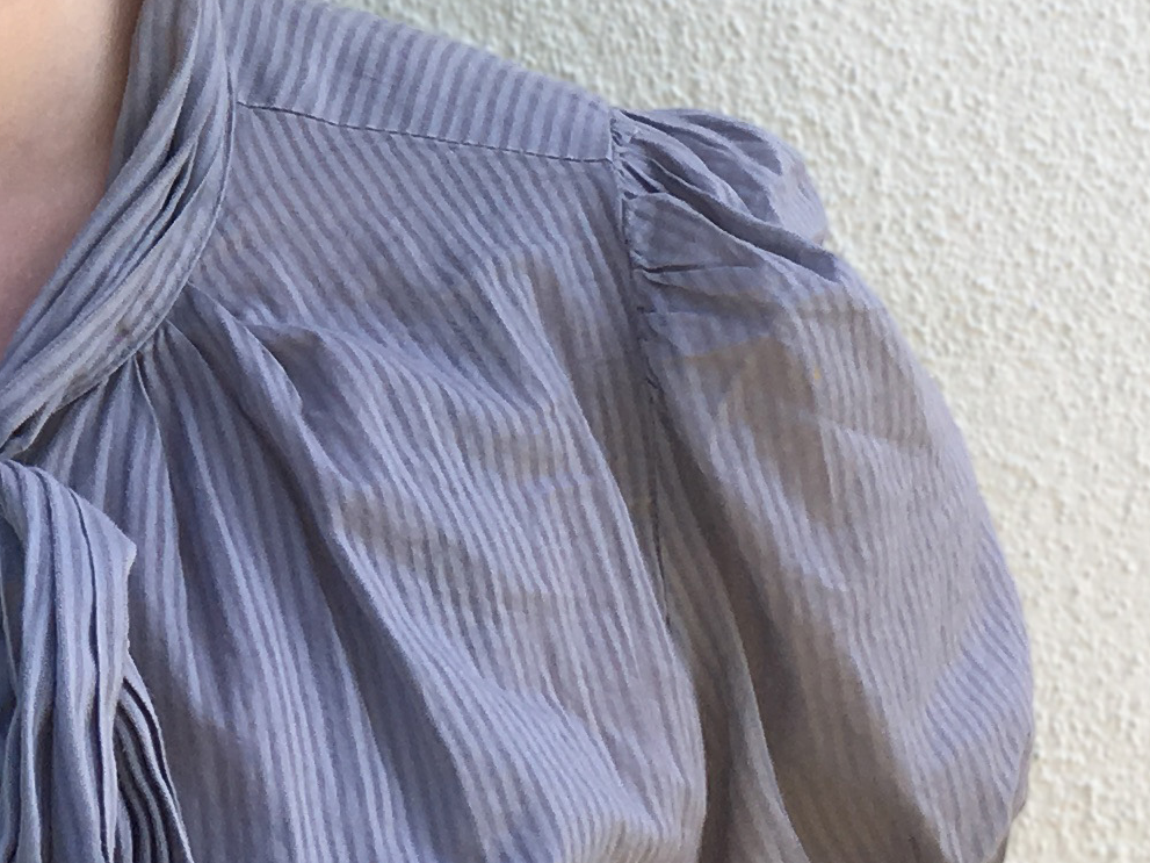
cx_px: -225
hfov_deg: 16.0
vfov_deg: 12.2
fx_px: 3920
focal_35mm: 118
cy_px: -225
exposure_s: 1/305
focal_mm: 4.15
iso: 25
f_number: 2.2
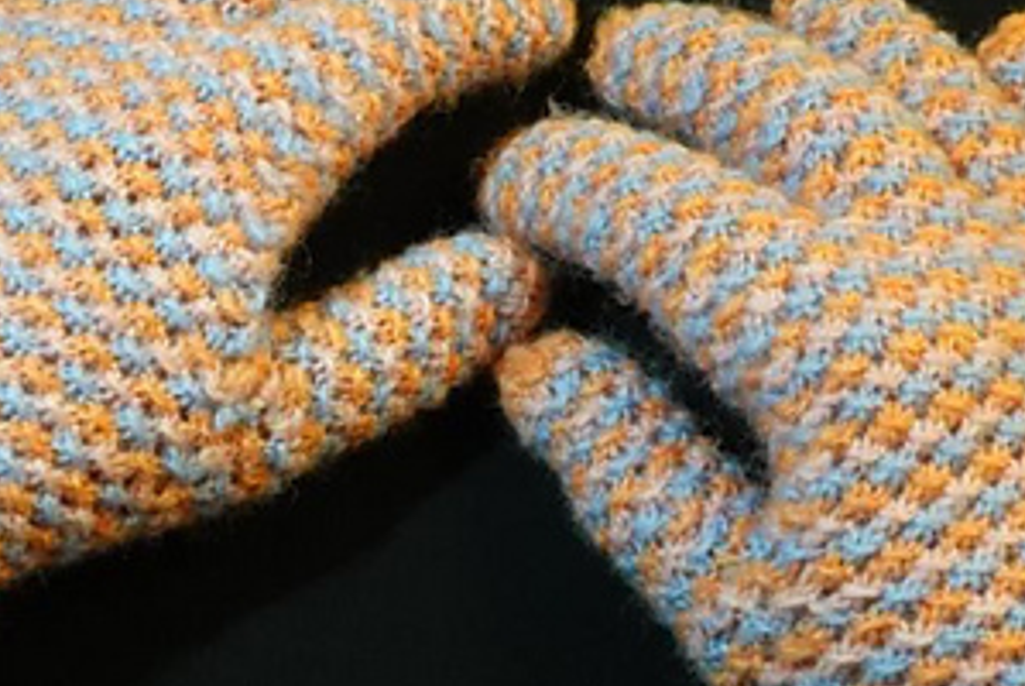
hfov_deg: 32.3
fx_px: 1767
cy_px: 451
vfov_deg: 21.9
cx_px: 463
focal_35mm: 62
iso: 2000
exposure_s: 1/10
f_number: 11
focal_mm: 10.83
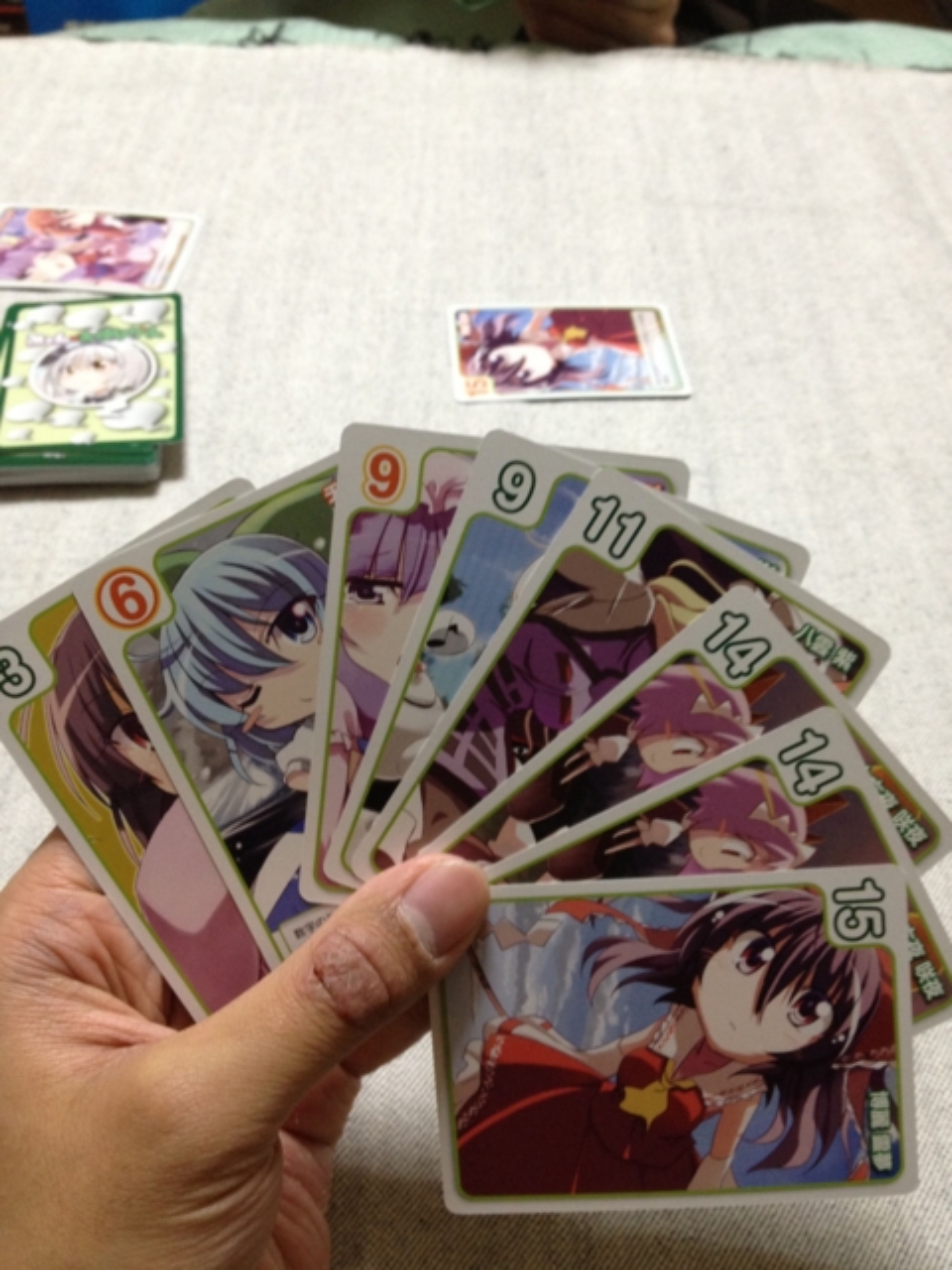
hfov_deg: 40.7
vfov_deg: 52.6
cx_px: 476
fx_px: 1283
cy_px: 635
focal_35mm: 35
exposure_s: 1/20
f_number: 2.4
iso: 160
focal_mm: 4.28
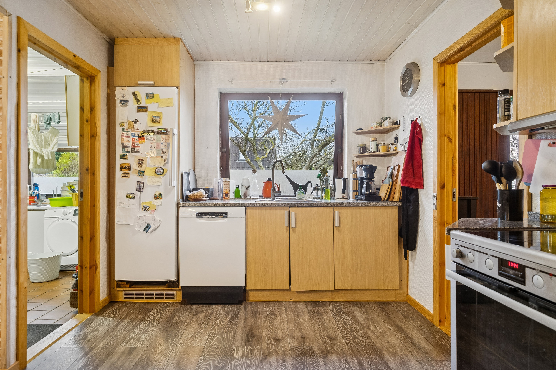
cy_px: 185
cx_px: 278
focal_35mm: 18
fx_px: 278
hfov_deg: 90.0
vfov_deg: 67.4
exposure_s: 1/10
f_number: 6.3
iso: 400
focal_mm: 18
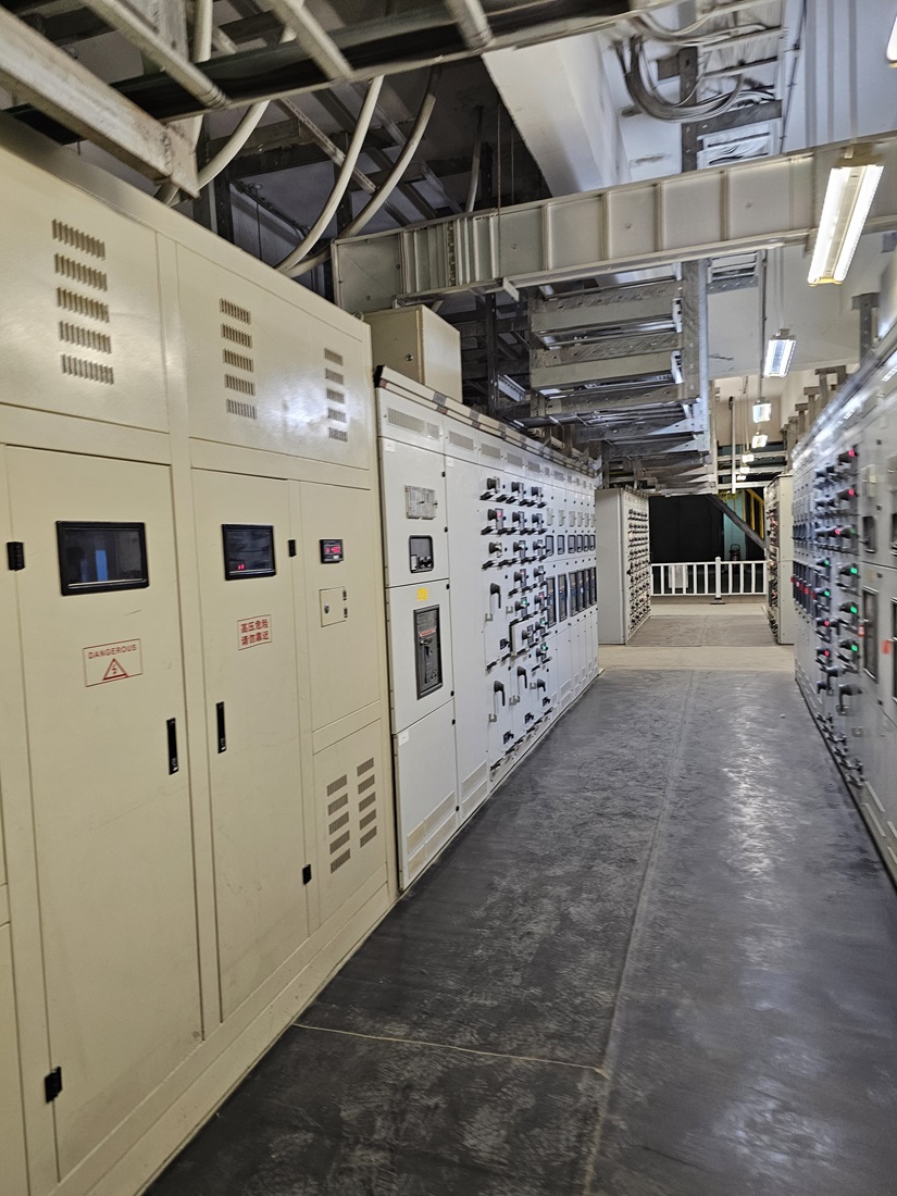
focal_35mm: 23
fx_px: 795
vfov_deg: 73.9
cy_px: 598
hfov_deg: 58.9
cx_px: 448
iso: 250
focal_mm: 6.3
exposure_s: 1/40
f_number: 1.7
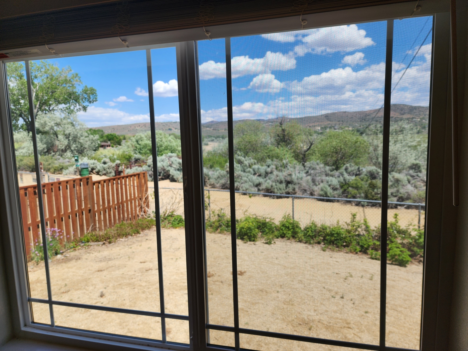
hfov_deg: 73.9
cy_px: 176
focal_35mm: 23
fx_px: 311
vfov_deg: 58.9
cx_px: 234
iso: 12
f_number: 1.8
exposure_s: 1/588
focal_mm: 6.4
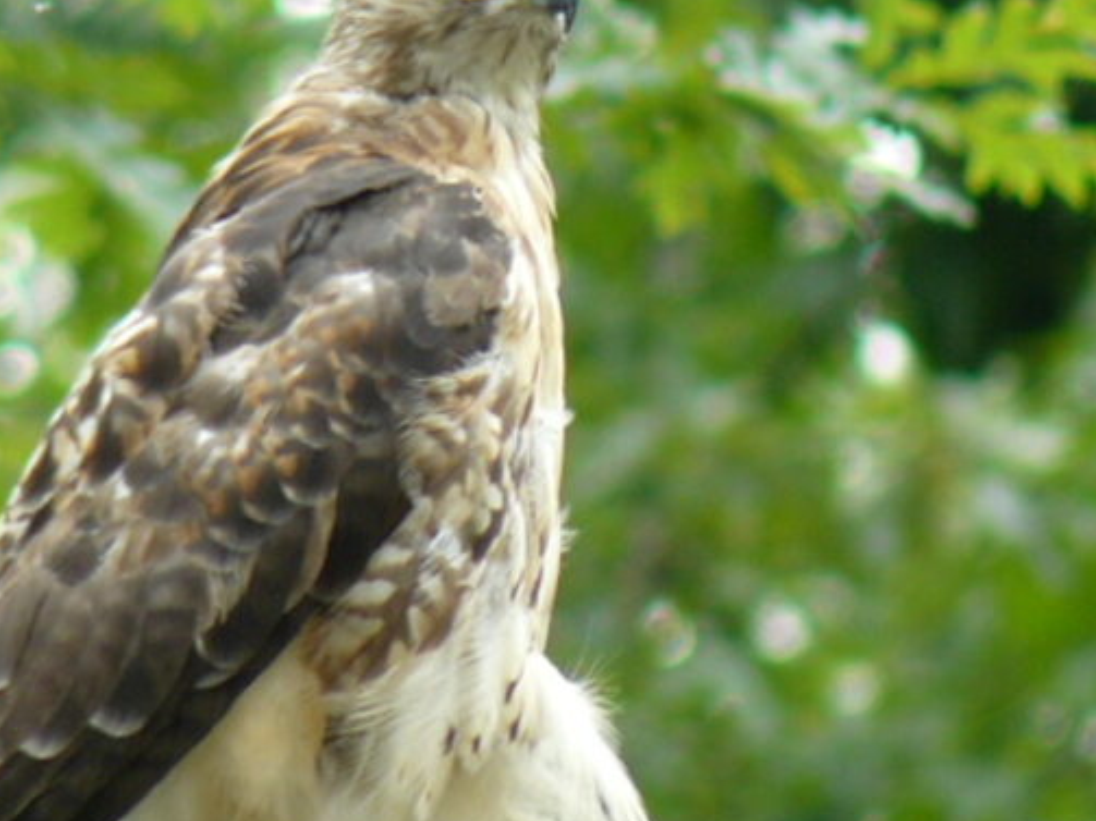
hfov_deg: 1.9
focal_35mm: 1031
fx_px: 32635
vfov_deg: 1.4
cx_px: 331
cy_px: 248
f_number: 3.3
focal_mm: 72
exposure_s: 1/100
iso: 100
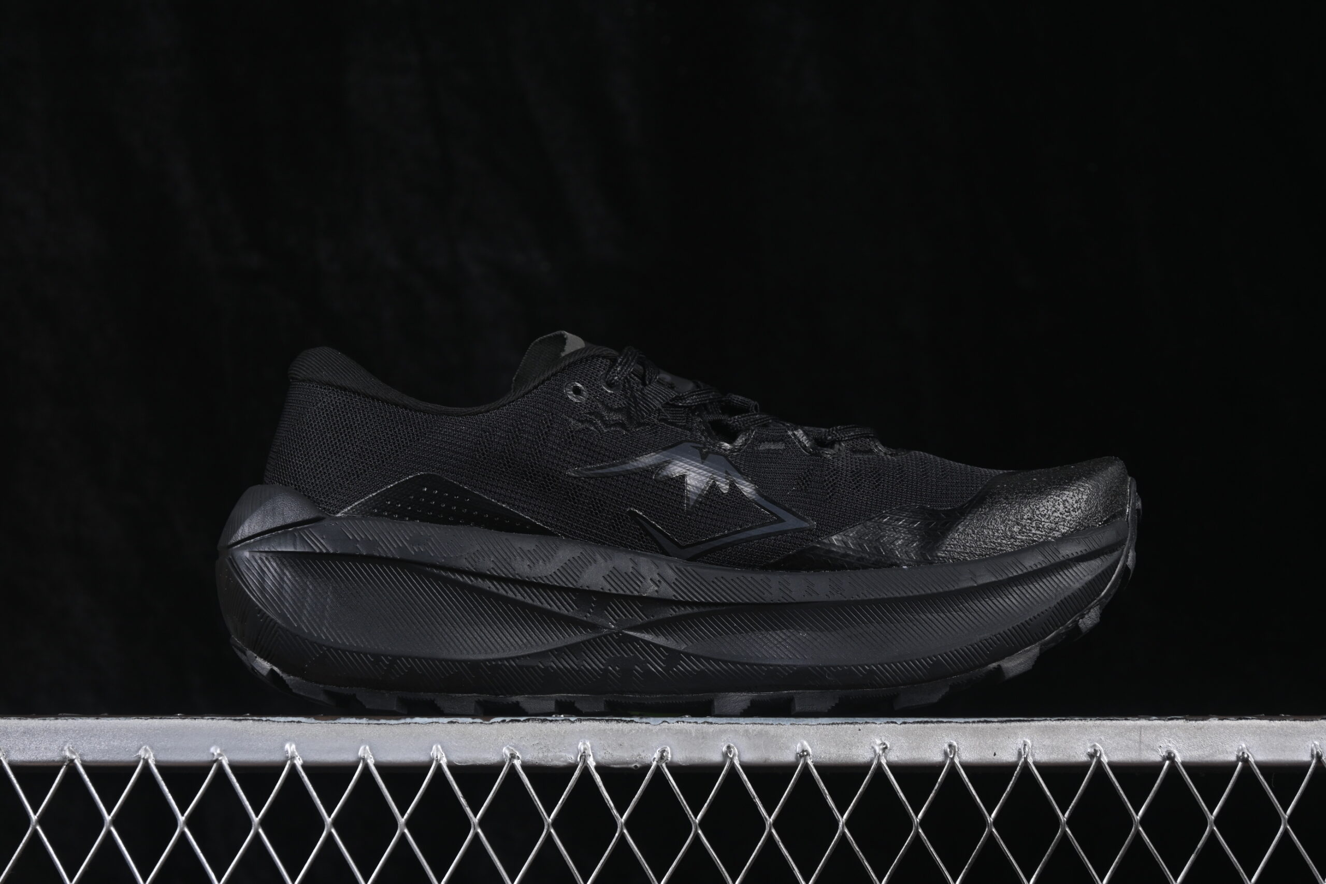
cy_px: 442
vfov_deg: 18.2
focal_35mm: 75
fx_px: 2762
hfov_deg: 27.0
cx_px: 663
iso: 160
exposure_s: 1/60
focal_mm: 50
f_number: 6.3
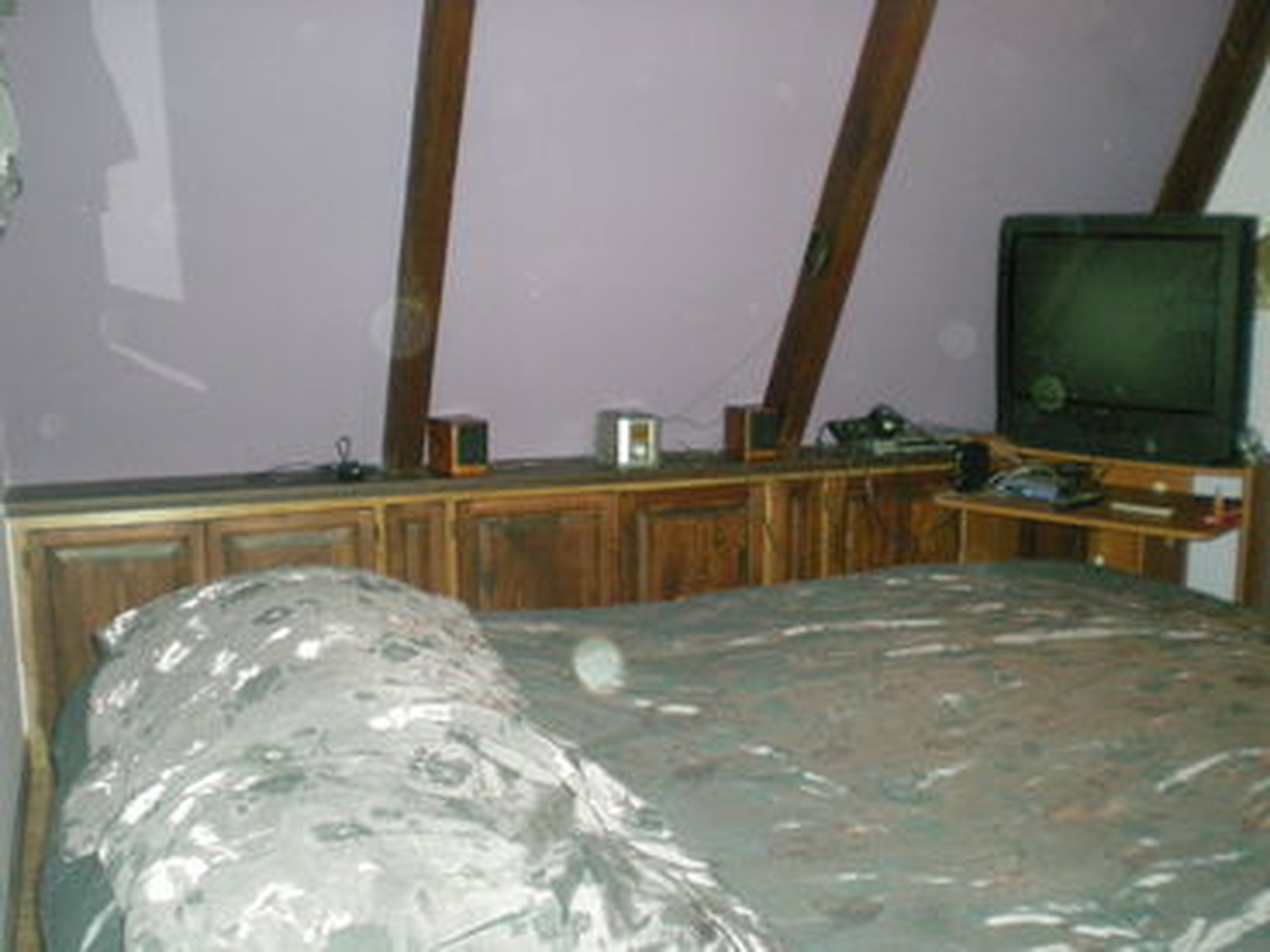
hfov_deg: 49.0
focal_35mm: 38
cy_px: 476
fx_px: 1394
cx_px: 635
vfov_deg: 37.7
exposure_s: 1/60
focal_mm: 6.3
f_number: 3.1
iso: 686
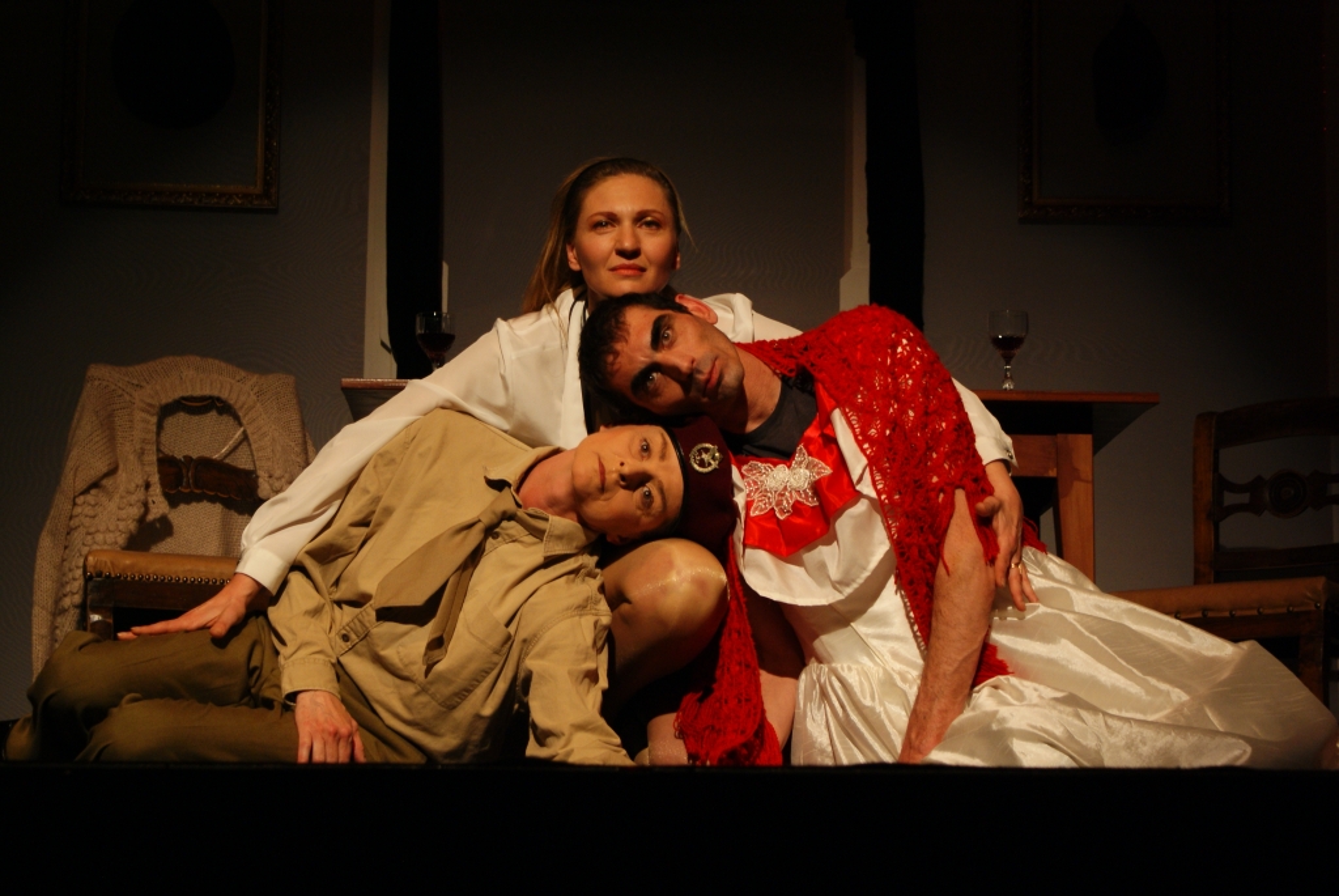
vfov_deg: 18.2
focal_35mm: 75
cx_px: 670
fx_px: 2792
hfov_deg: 27.0
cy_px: 448
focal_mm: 50
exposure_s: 1/80
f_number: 5.6
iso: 400
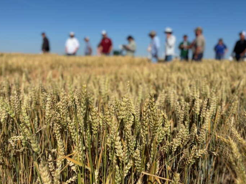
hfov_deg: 59.9
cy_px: 80
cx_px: 114
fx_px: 213
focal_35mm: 30
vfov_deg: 46.7
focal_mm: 5.96
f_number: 1.6
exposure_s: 1/6329
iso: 50
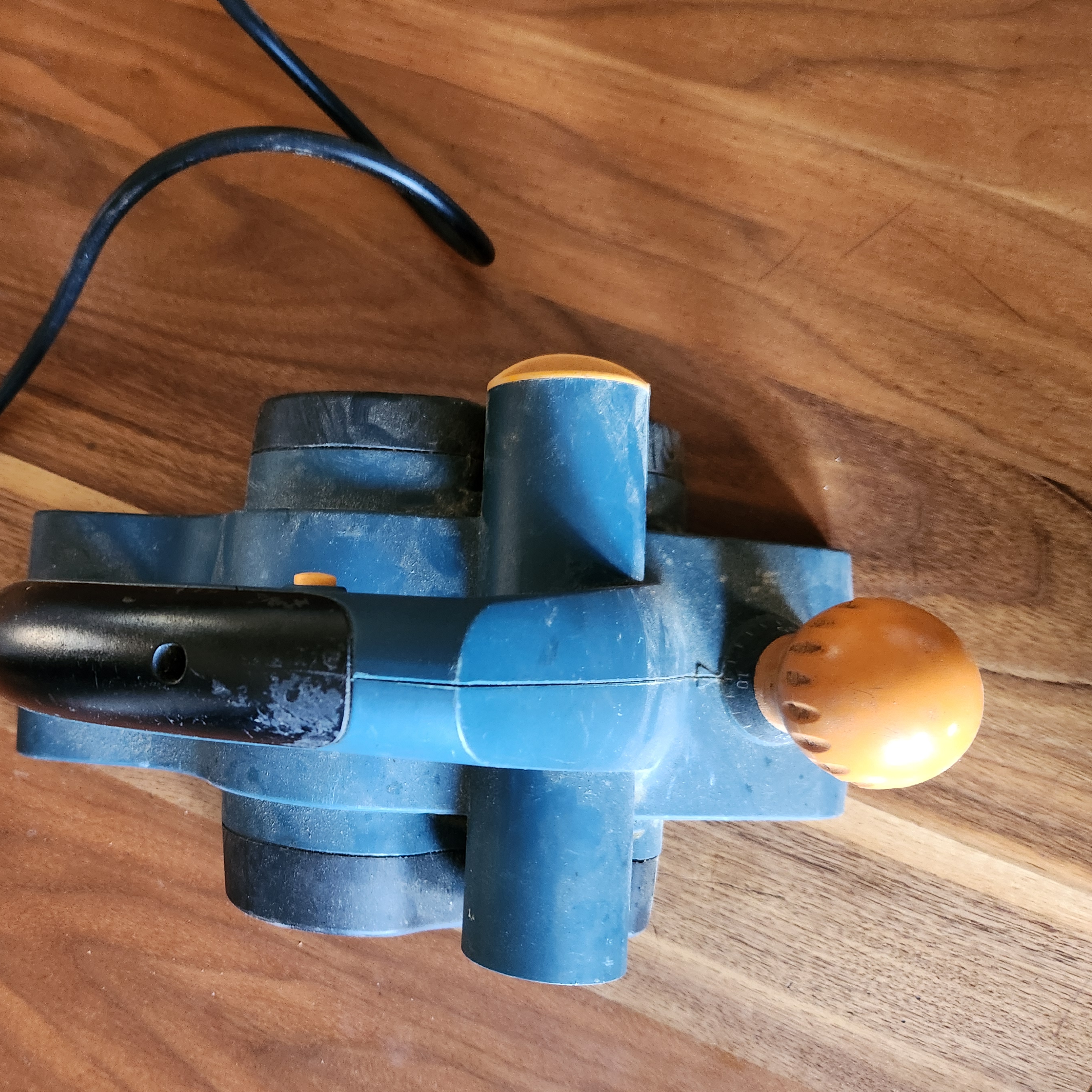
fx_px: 1071
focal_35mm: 30
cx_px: 327
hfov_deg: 52.5
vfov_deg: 54.0
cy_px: 540
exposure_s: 1/24
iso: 640
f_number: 1.8
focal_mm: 5.4
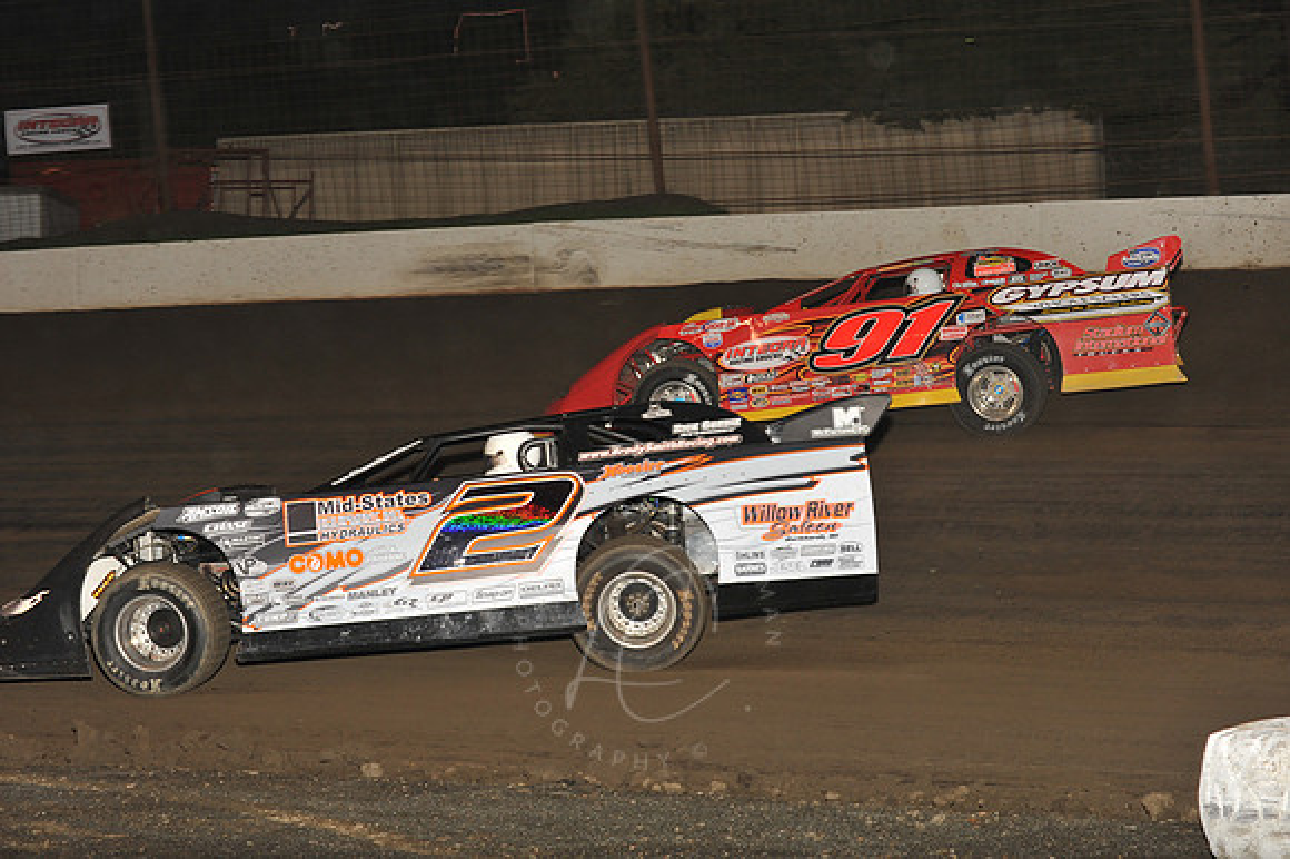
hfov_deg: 25.4
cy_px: 430
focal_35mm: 80
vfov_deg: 17.0
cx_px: 645
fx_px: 2865
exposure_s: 1/320
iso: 800
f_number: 7.1
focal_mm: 80
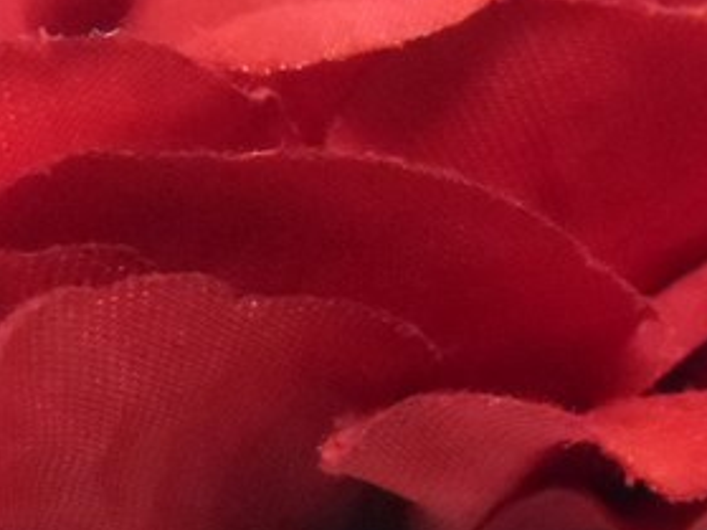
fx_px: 1756
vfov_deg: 16.9
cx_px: 210
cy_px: 484
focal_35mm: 86
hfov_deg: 22.6
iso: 800
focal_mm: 4.24
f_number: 3
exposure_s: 1/80
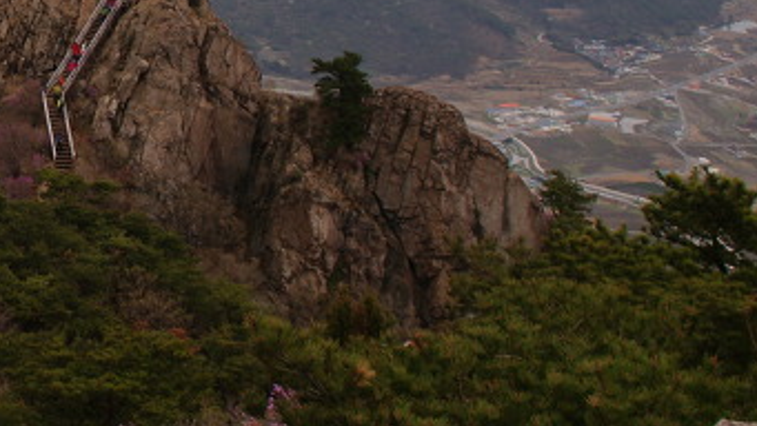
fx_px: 1747
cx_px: -134
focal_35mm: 87
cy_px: 40
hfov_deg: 22.6
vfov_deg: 13.8
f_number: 8
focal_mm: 20
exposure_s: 1/60
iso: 100
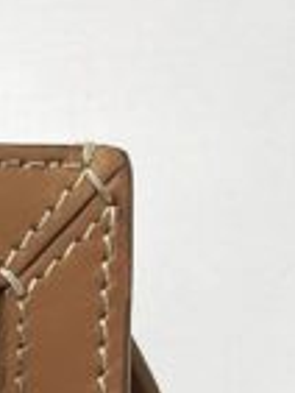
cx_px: -671
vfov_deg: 9.2
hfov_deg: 6.9
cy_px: 981
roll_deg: +1.1
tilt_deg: -34.9
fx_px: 2144
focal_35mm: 189
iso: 40
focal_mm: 4.25
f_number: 1.8
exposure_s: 1/100
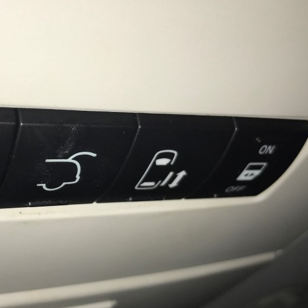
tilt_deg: +22.5
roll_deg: +12.7
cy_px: 153
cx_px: 87
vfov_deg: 35.4
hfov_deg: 34.8
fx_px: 483
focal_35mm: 48
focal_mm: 3.99
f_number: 1.8
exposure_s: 1/610
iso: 20
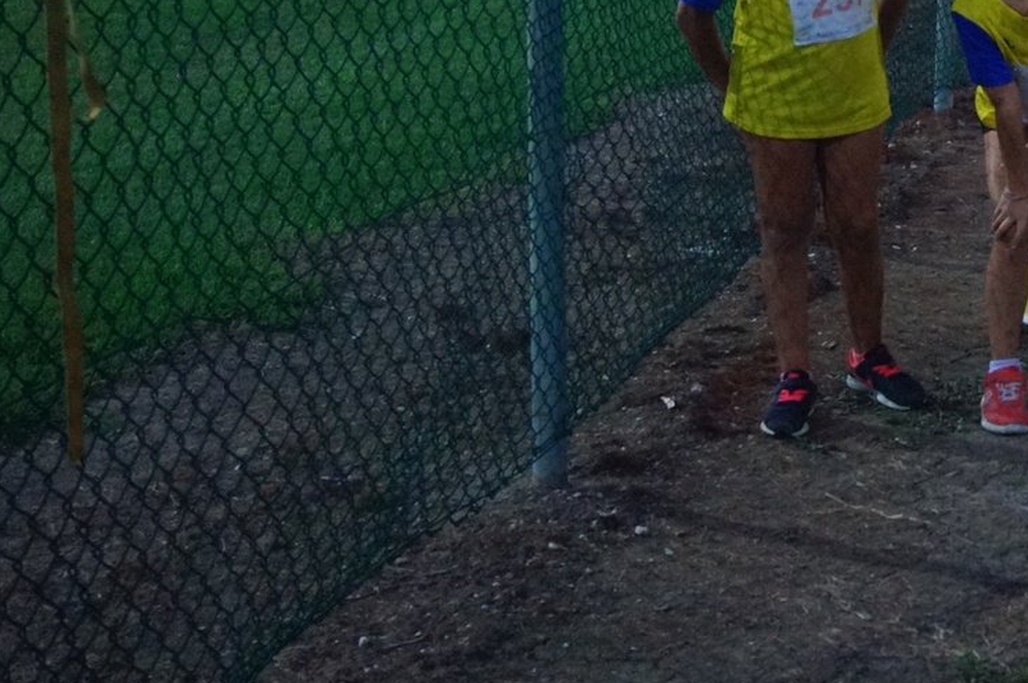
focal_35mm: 93
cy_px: 70
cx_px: 1255
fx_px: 2653
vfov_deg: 14.5
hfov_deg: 20.4
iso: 3200
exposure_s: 1/125
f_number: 4
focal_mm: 24
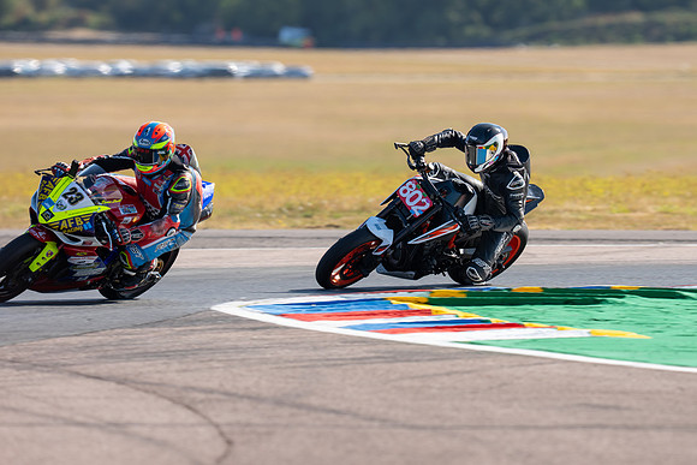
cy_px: 178
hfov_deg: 4.2
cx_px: 428
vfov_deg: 2.8
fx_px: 9557
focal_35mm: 494
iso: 100
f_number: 5
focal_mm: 400
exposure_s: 1/400
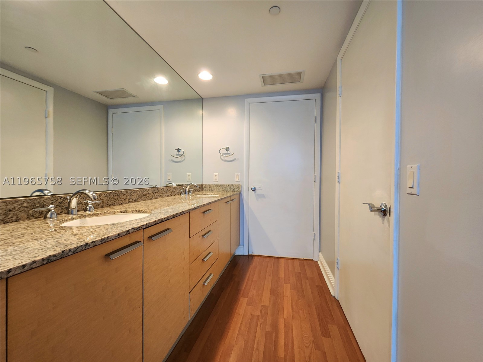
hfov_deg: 106.2
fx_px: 181
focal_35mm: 13
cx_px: 242
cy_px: 181
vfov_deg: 89.9
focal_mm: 2.2
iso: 320
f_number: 2.2
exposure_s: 1/40
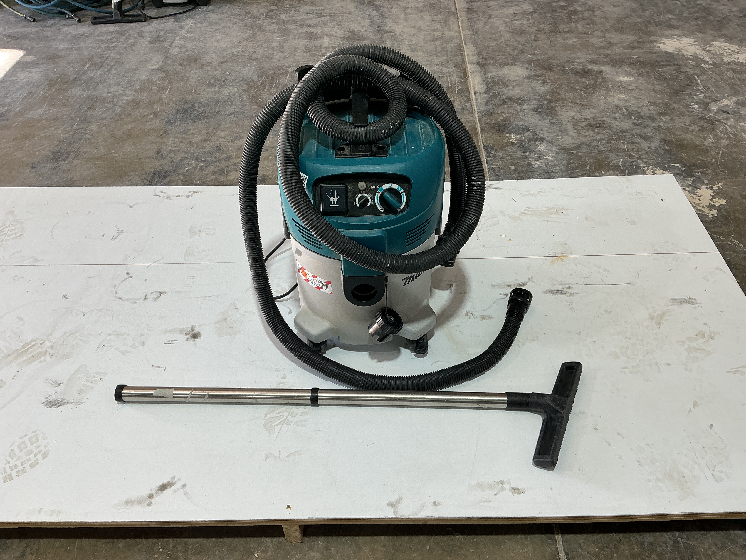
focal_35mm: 29
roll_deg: -1.0
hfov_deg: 61.7
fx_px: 625
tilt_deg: -44.8
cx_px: 373
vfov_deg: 48.2
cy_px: 280
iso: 16
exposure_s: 1/106
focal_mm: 3
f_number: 1.8
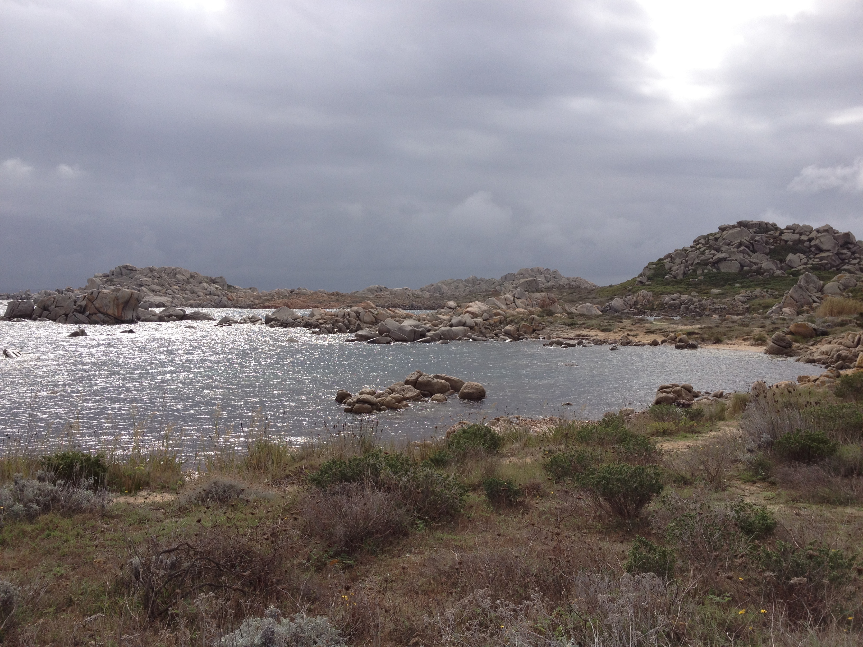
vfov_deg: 40.7
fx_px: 873
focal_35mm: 35
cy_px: 324
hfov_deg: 52.6
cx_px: 432
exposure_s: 1/1453
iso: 64
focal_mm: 4.28
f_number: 2.4
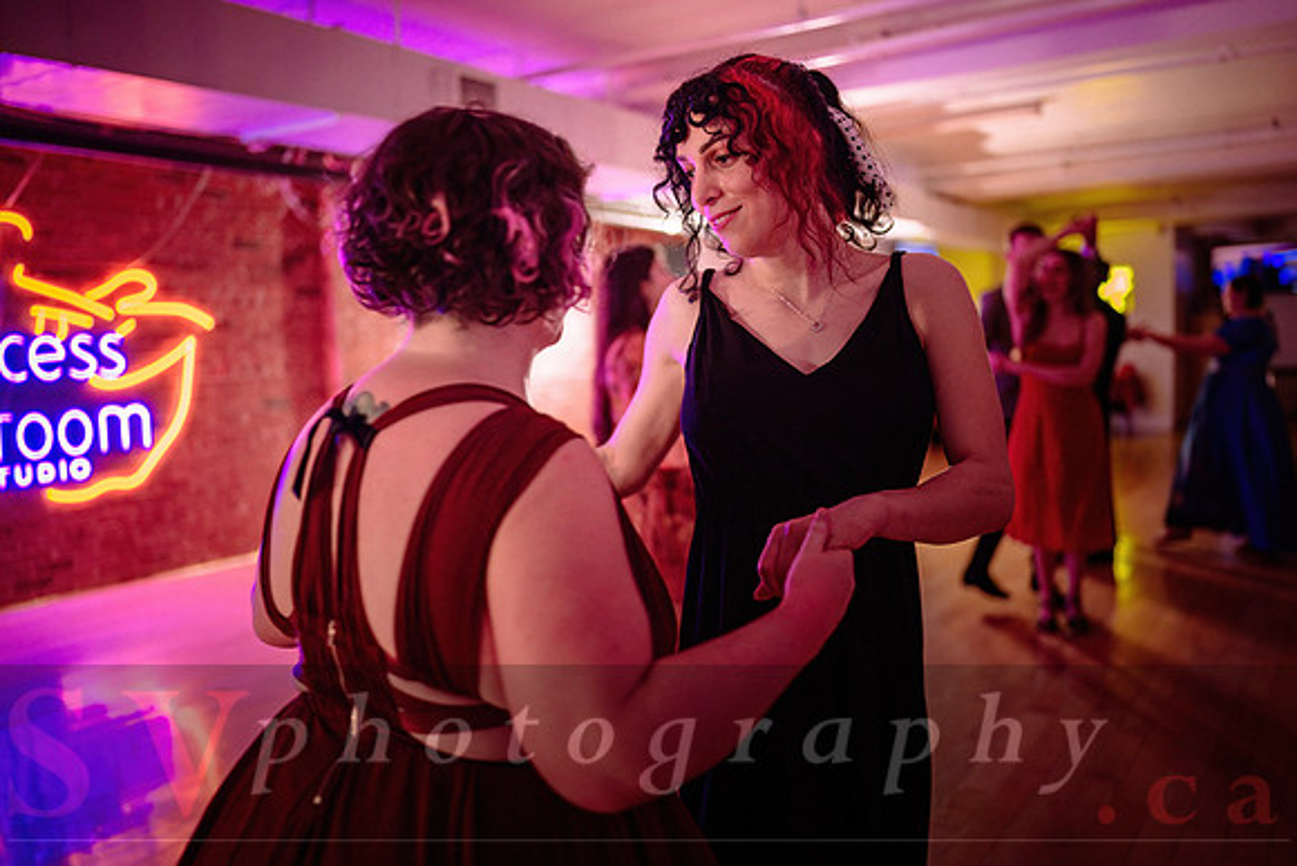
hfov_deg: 63.8
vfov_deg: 45.1
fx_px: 1042
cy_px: 419
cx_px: 670
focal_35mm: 29
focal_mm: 28
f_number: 1.4
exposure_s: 1/250
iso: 2500
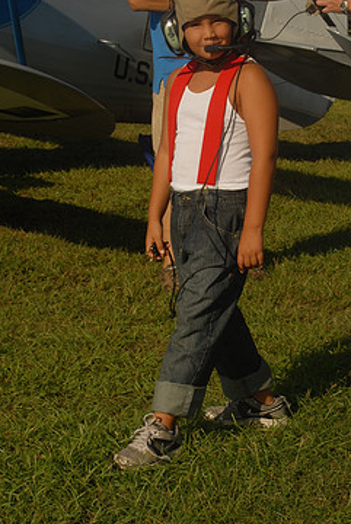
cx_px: 218
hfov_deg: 12.6
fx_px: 1587
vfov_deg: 18.7
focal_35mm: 109
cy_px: 310
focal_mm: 45
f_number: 11
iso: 100
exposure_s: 1/250
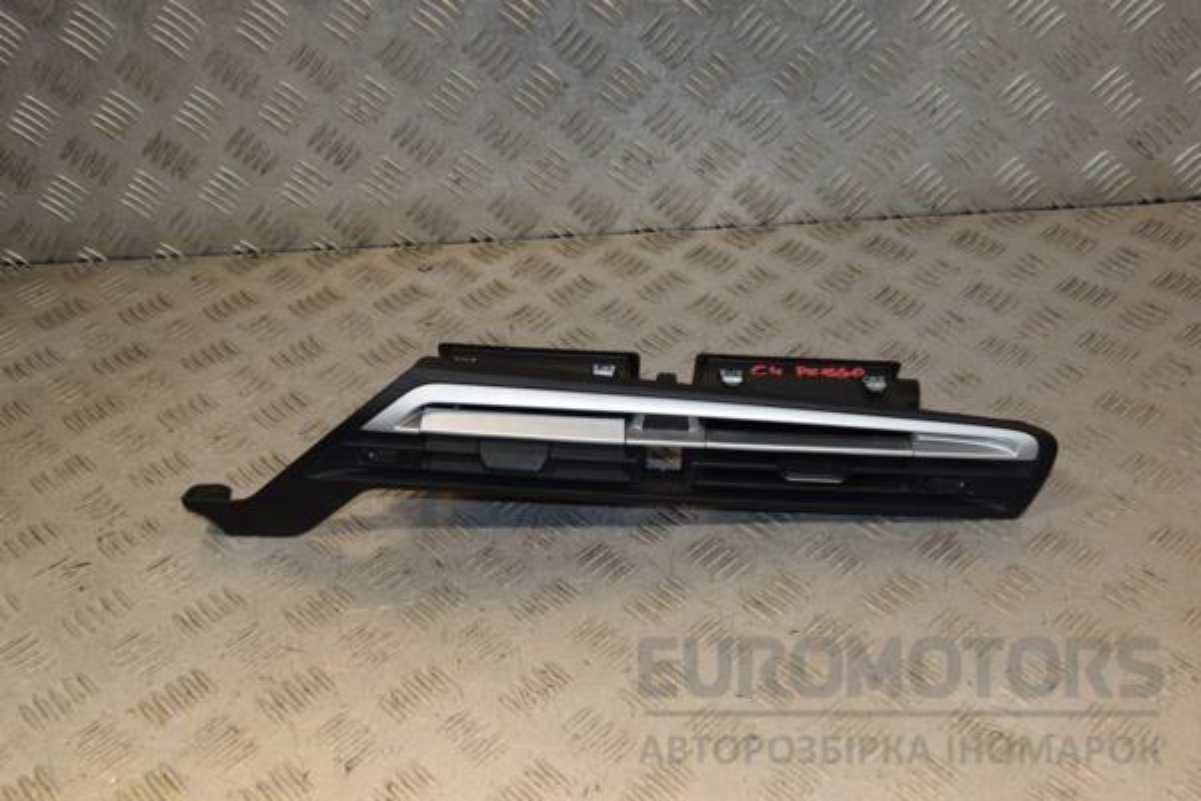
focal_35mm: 45
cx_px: 600
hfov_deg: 43.6
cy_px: 400
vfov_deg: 29.9
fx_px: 1501
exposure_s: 1/200
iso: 800
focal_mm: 30
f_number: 8
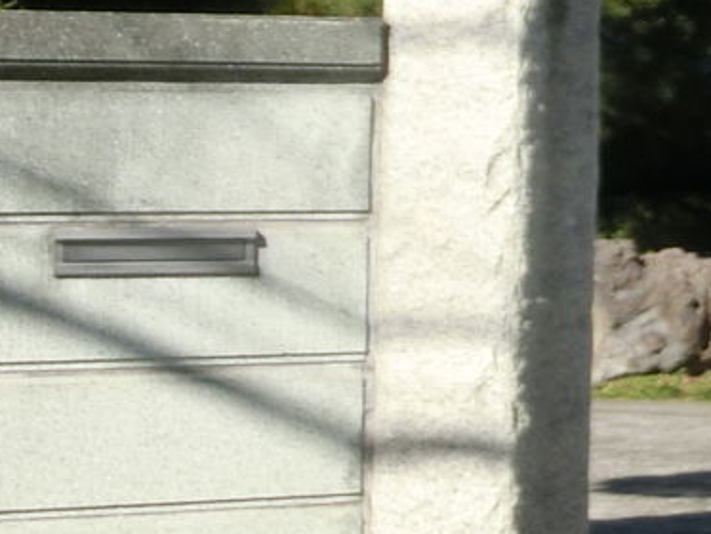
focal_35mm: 170
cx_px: 1725
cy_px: -40
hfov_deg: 10.1
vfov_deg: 8.7
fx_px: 3493
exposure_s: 1/640
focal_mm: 5.93
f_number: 3.7
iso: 80
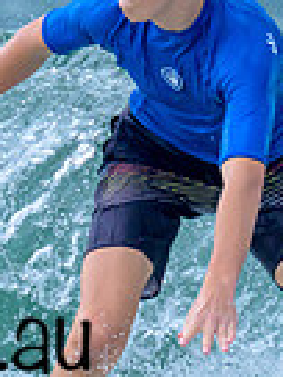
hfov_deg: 0.5
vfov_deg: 0.7
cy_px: 168
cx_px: 6
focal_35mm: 2901
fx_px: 31622
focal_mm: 560
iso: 1250
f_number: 8
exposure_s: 1/2000
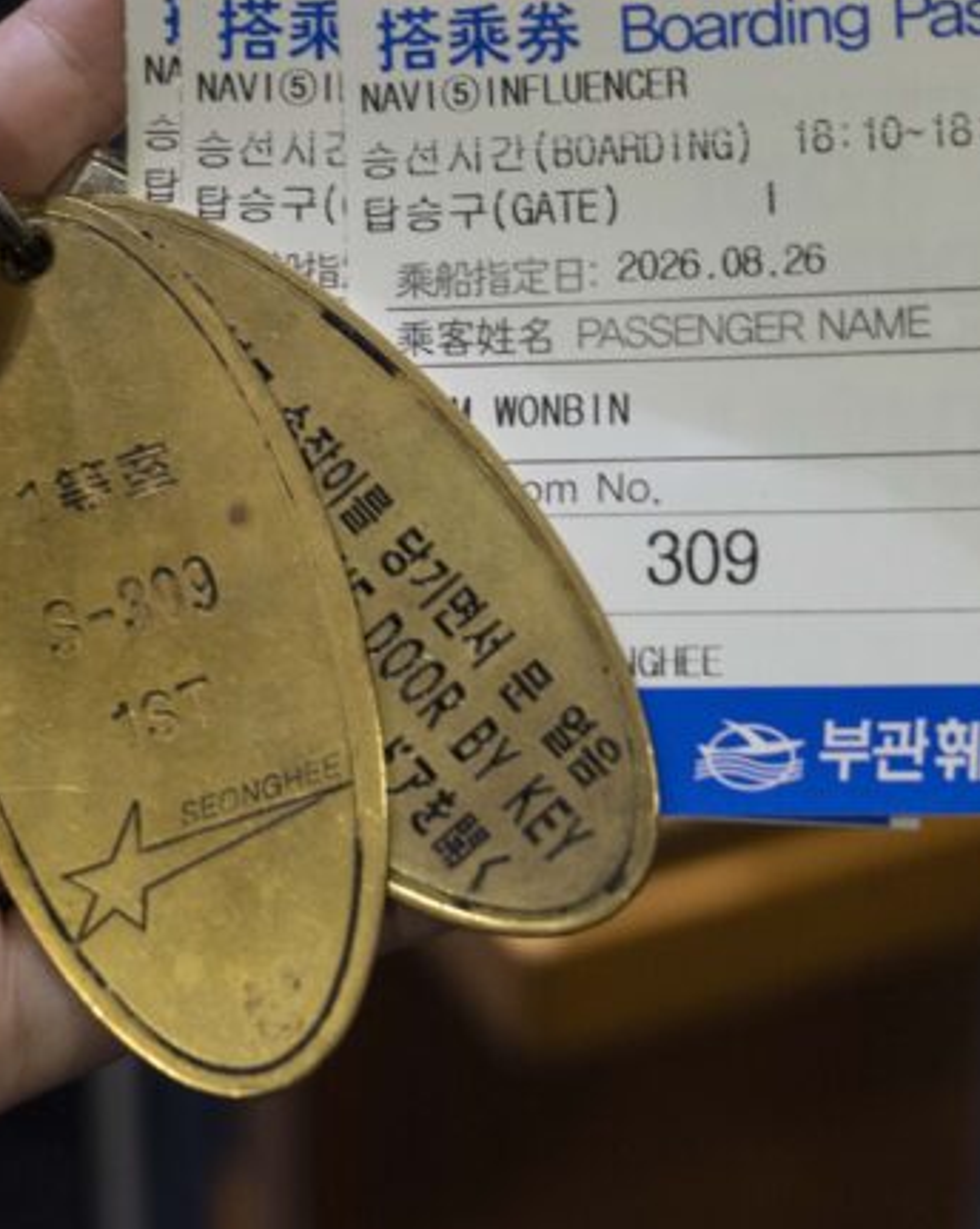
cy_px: 423
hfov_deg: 16.0
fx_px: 3485
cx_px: 521
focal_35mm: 96
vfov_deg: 19.9
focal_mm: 43
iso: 3200
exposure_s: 1/60
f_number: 5.6
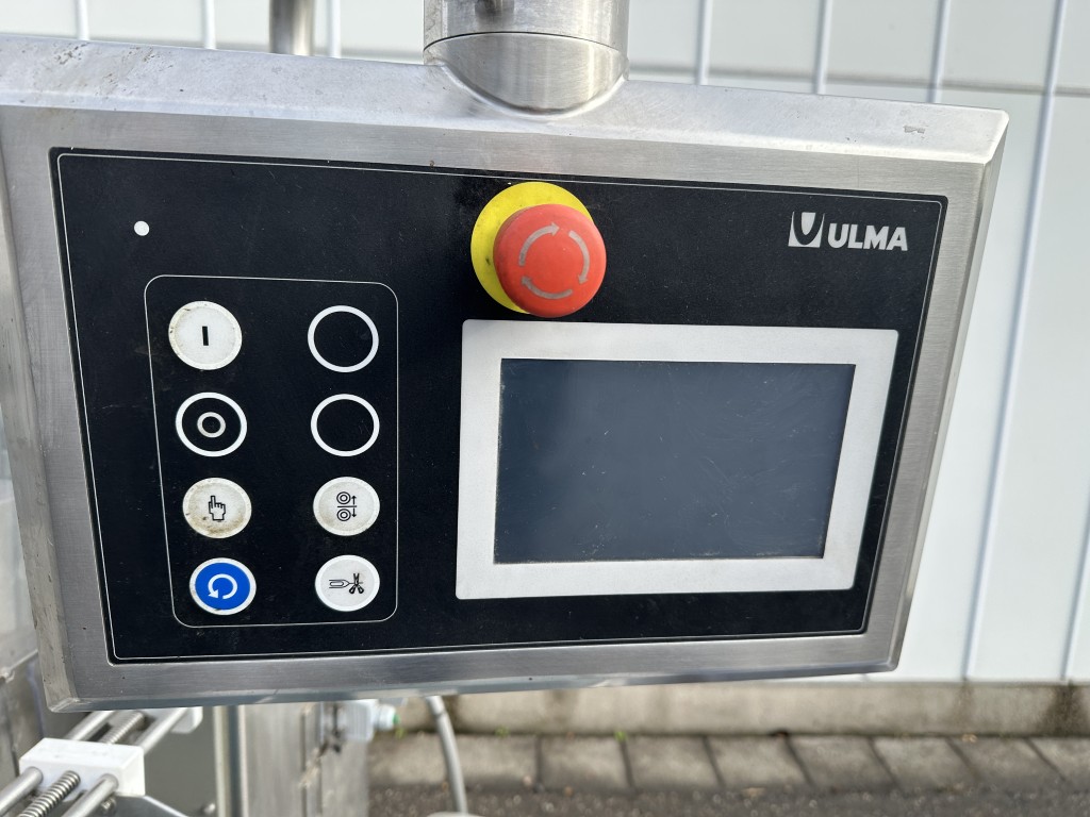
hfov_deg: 71.6
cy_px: 408
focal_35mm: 24
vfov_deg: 56.8
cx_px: 545
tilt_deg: -9.1
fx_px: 756
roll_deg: -2.4
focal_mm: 6.86
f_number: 1.78
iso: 80
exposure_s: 1/1289
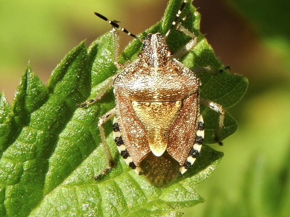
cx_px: 154
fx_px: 2447
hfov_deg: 6.8
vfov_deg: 5.1
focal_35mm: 292
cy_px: 88
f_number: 5.6
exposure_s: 1/250
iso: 125
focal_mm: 41.7
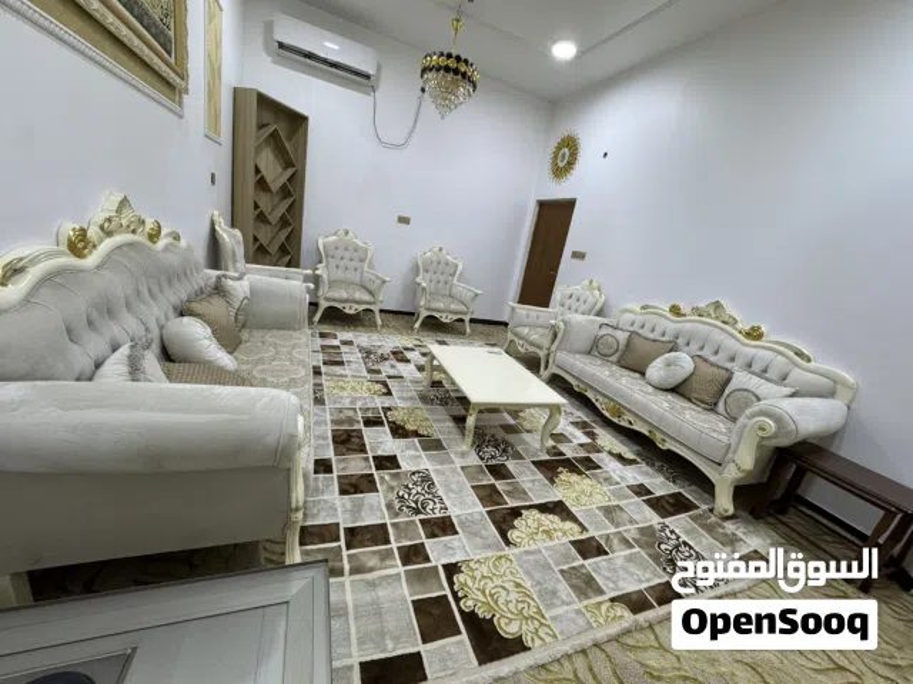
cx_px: 456
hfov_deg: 102.1
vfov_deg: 85.7
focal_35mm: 14
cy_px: 342
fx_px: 369
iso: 160
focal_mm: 2.22
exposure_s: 1/99
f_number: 2.2
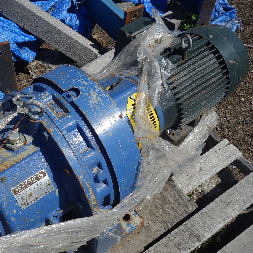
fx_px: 372
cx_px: 67
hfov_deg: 36.8
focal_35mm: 45
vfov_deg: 37.6
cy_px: 126
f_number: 6.3
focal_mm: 12.94
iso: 125
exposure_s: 1/800
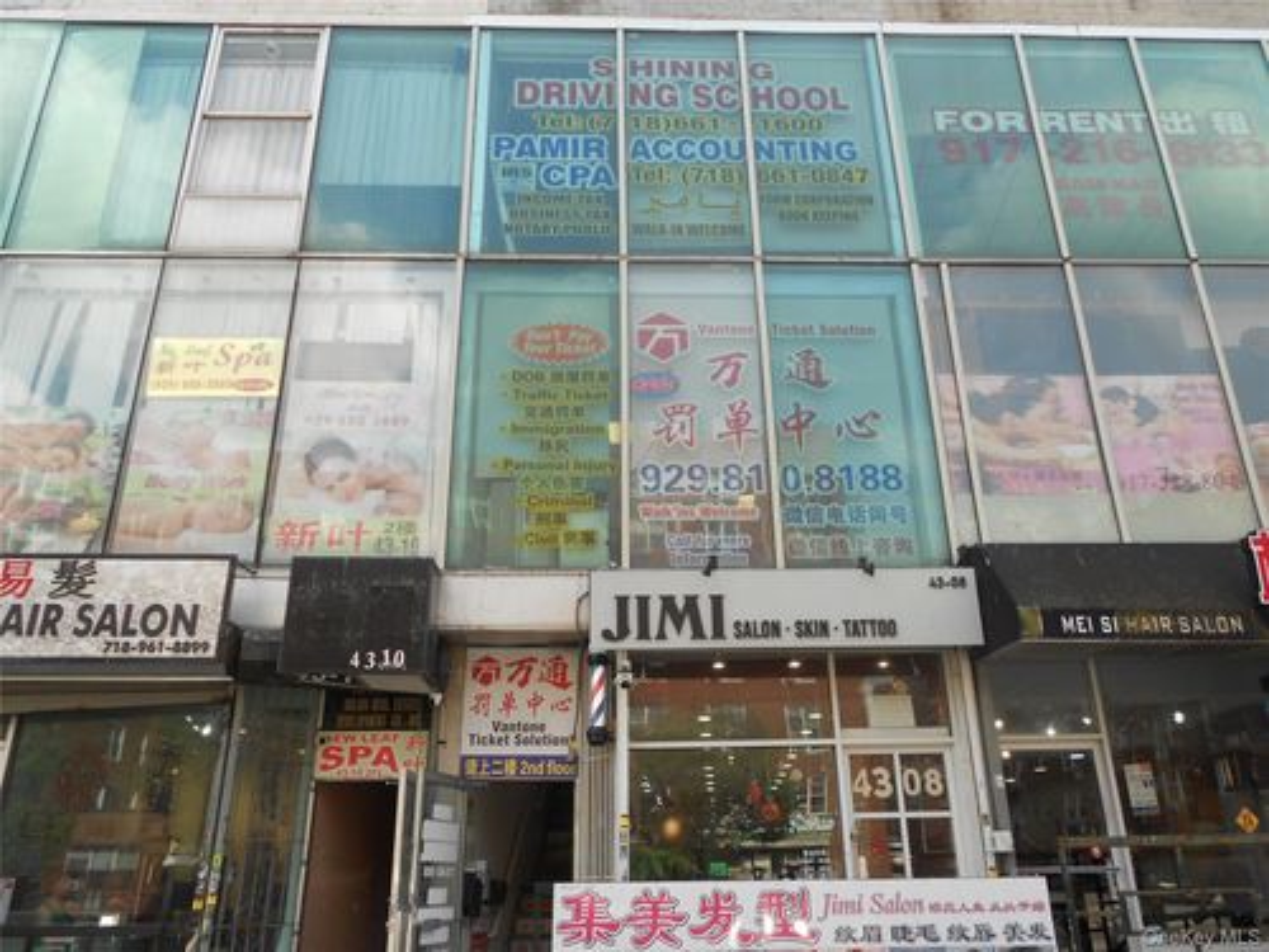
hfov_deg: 67.3
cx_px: 634
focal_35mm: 26
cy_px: 476
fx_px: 953
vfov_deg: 53.1
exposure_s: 1/250
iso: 80
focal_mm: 4.6
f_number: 3.2
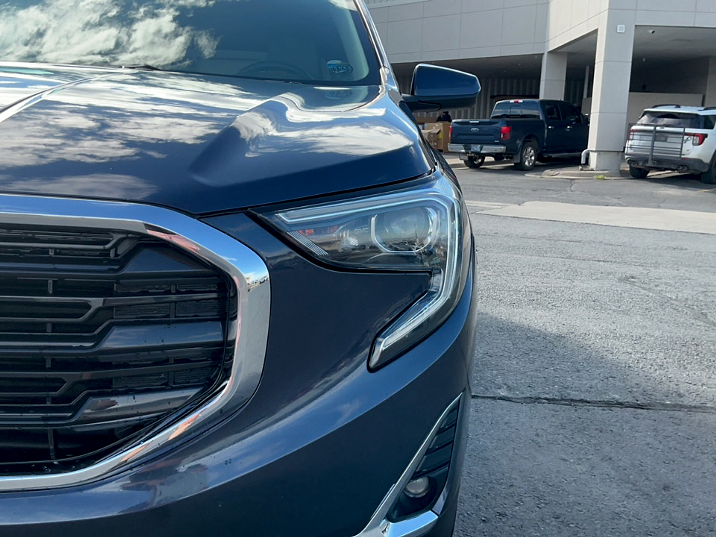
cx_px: 358
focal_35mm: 30
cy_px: 268
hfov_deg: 60.0
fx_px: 621
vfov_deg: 46.8
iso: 32
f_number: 1.8
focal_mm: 3
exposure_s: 1/514
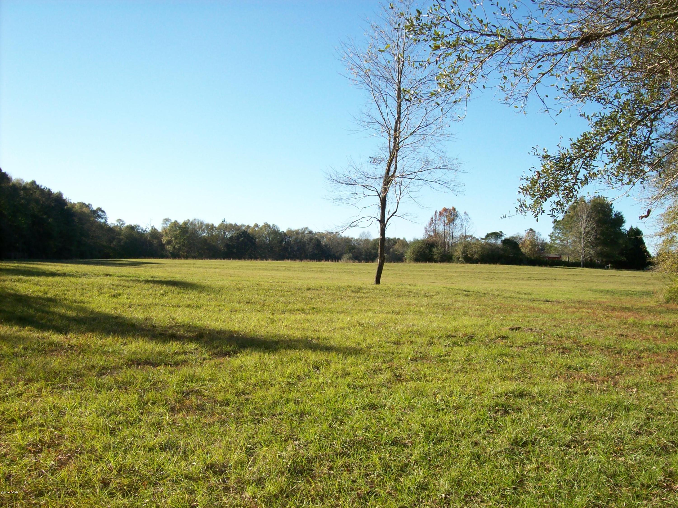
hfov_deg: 51.4
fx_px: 705
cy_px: 254
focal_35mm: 36
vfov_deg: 39.6
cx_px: 339
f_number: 4.8
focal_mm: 6
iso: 80
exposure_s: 1/317
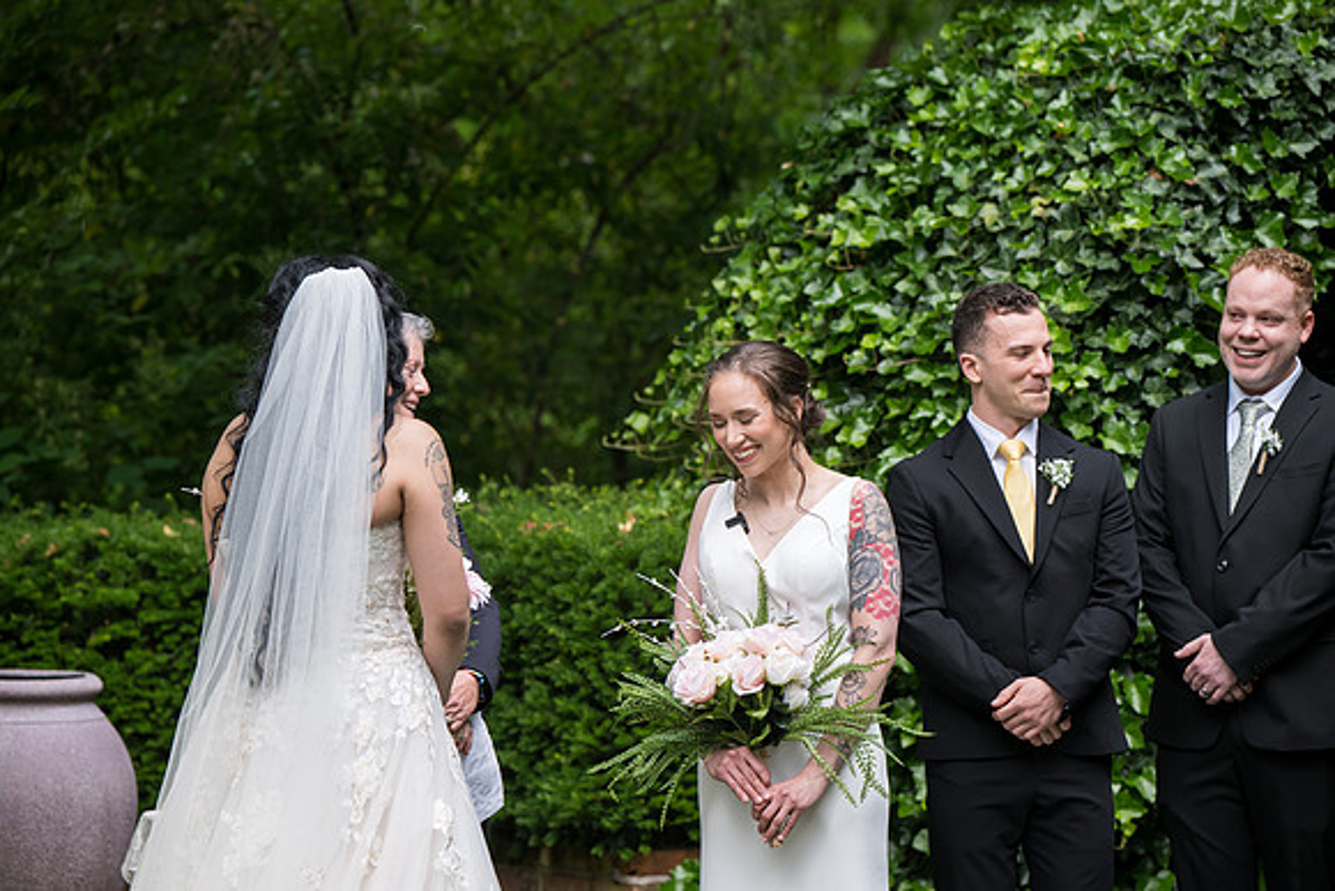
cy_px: 446
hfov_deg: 17.1
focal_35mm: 120
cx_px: 668
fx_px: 4451
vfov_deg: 11.4
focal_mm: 120
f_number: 4
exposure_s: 1/400
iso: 500
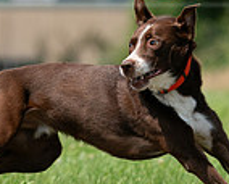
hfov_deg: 1.9
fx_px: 6970
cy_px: -19
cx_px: 45
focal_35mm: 1027
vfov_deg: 1.5
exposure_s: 1/4000
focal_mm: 268
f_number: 5.6
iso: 800
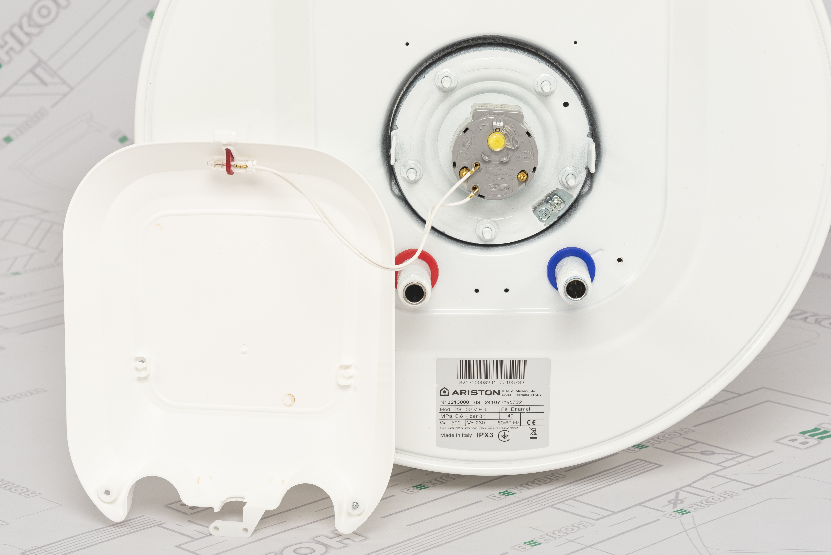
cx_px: 416
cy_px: 278
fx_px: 2771
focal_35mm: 120
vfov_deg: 11.4
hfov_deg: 17.1
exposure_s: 1/160
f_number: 16
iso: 160
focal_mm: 120
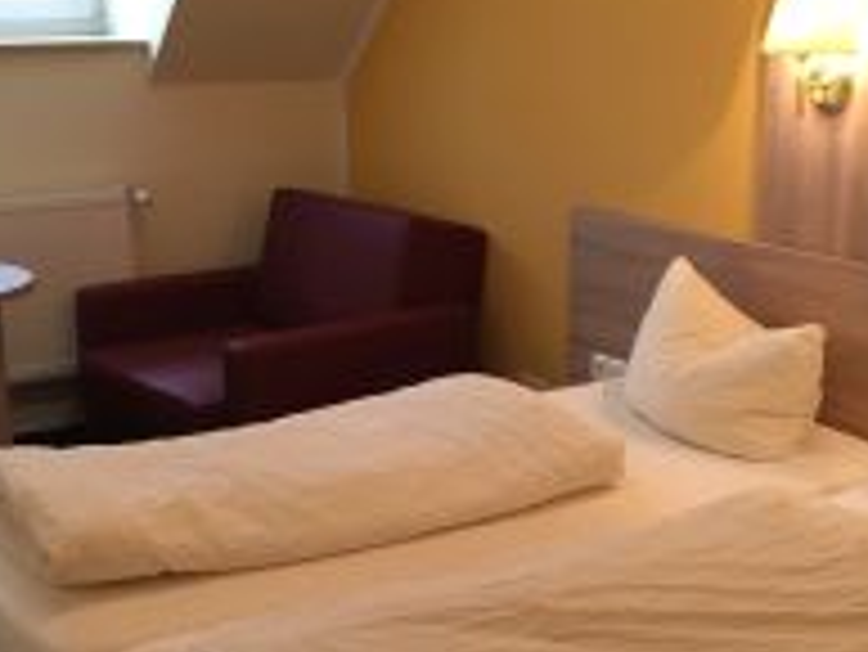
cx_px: 445
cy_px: 499
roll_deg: +1.3
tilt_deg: -18.2
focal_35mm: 60
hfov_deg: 32.2
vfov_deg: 24.1
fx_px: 1505
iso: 100
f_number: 2.2
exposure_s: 1/33
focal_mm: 4.15
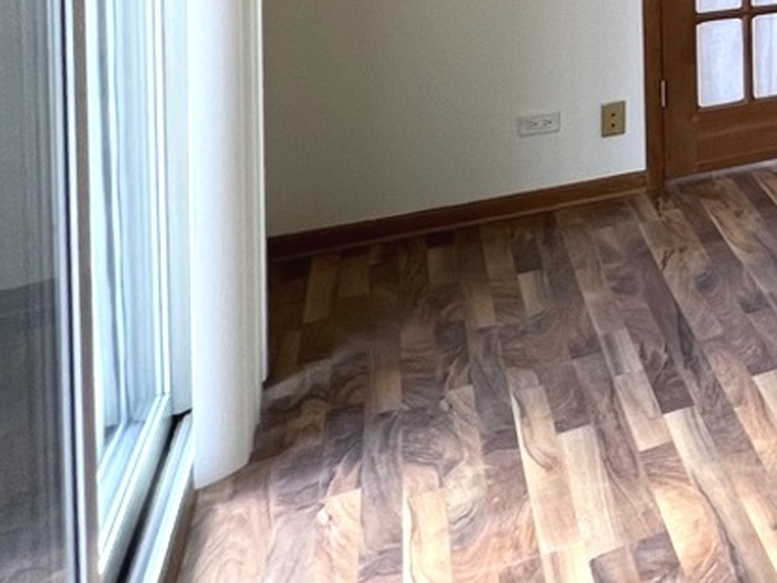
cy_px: -155
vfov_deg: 27.4
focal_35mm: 45
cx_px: 1271
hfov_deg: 25.5
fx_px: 1010
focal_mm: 1.57
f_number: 1.8
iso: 100
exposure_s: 1/120
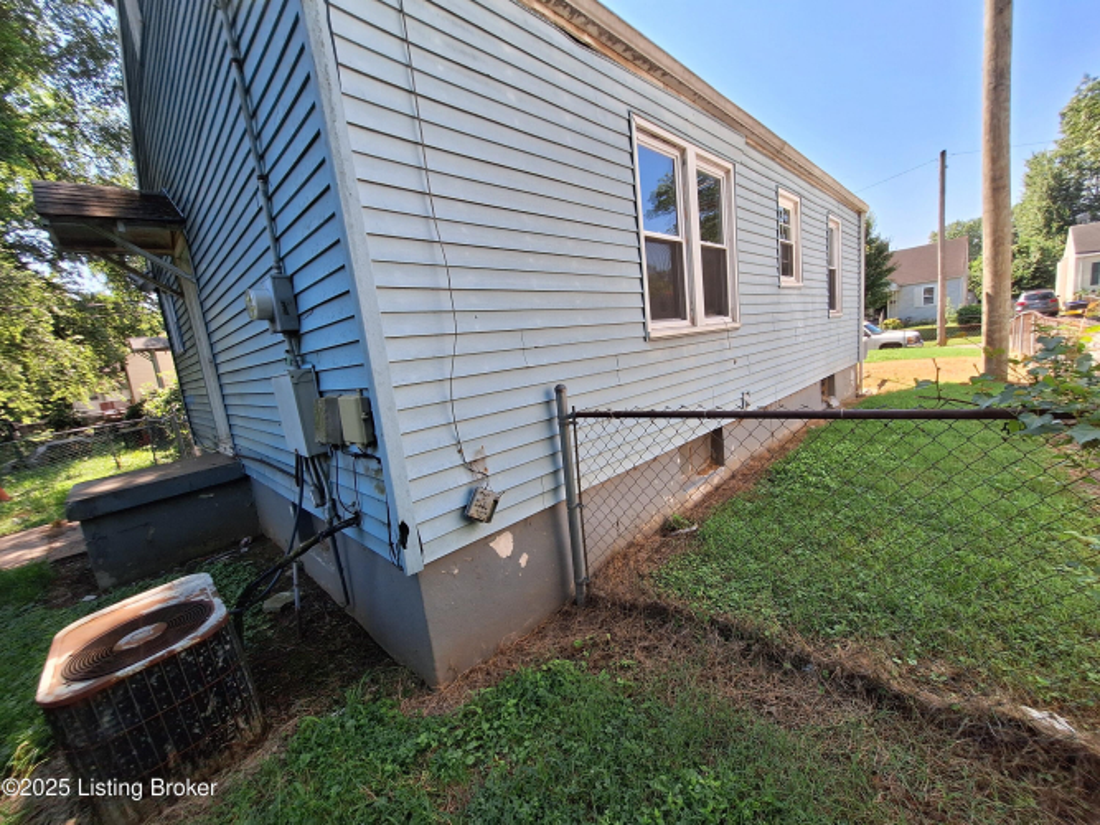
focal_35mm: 13
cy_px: 412
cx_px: 550
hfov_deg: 106.2
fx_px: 413
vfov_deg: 89.9
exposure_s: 1/558
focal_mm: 1.74
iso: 40
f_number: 2.2
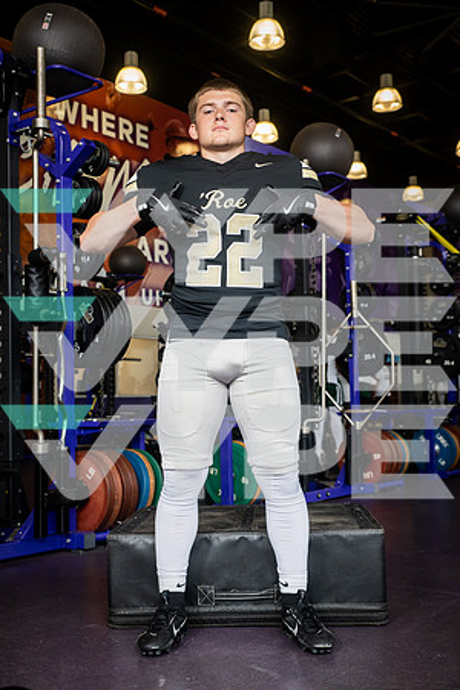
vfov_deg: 42.7
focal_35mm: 46
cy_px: 345
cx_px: 230
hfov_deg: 29.2
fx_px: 882
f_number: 5.6
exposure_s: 1/250
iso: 500
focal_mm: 46
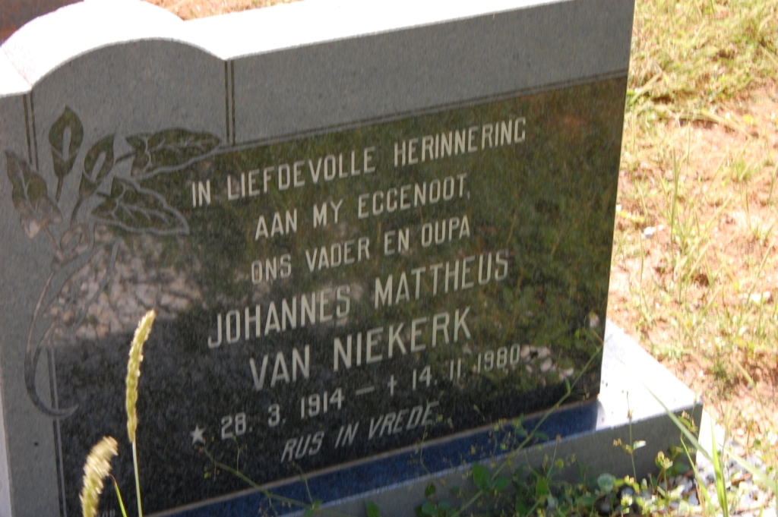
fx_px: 1943
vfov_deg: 15.2
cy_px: 258
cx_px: 389
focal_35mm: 90
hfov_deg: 22.6
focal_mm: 60
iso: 500
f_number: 18
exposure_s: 1/30
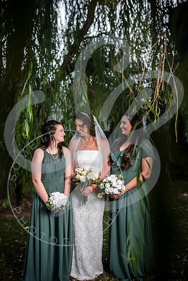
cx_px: 94
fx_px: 282
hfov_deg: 36.9
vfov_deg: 53.1
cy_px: 140
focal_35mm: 36
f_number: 2.8
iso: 100
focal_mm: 36
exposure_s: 1/250
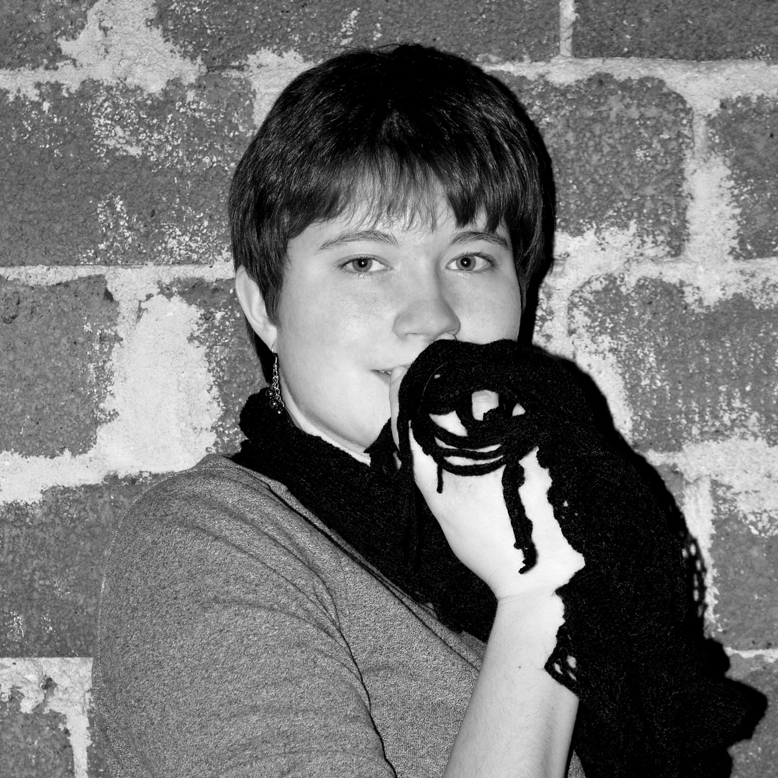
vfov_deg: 18.8
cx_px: 390
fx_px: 2339
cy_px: 550
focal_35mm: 92
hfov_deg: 18.9
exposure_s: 1/60
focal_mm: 48
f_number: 5.6
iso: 200
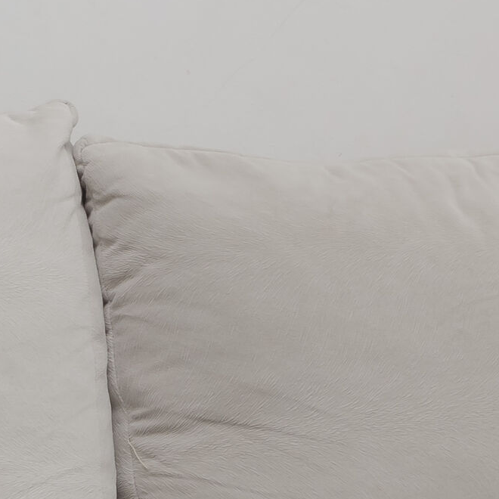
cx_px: 1055
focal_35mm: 108
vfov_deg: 16.1
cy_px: 268
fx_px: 1761
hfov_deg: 13.4
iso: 200
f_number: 8
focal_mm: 20
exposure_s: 1/125
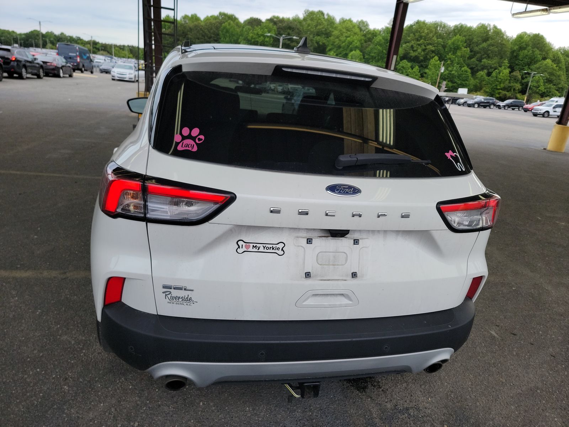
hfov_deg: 71.6
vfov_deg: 56.8
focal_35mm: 24
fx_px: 394
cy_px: 214
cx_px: 284
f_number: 1.8
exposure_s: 1/378
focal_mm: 6.7
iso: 50
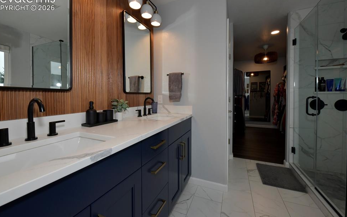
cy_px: 100
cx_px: 168
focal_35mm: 15
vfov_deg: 74.7
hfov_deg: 101.4
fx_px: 142
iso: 1250
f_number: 11
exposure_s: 1/160
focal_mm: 14
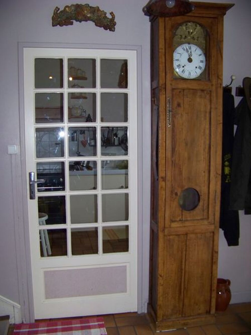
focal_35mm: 36
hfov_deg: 39.7
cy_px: 168
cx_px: 126
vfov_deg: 51.4
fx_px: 348
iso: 200
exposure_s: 1/30
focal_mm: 5.85
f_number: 2.8
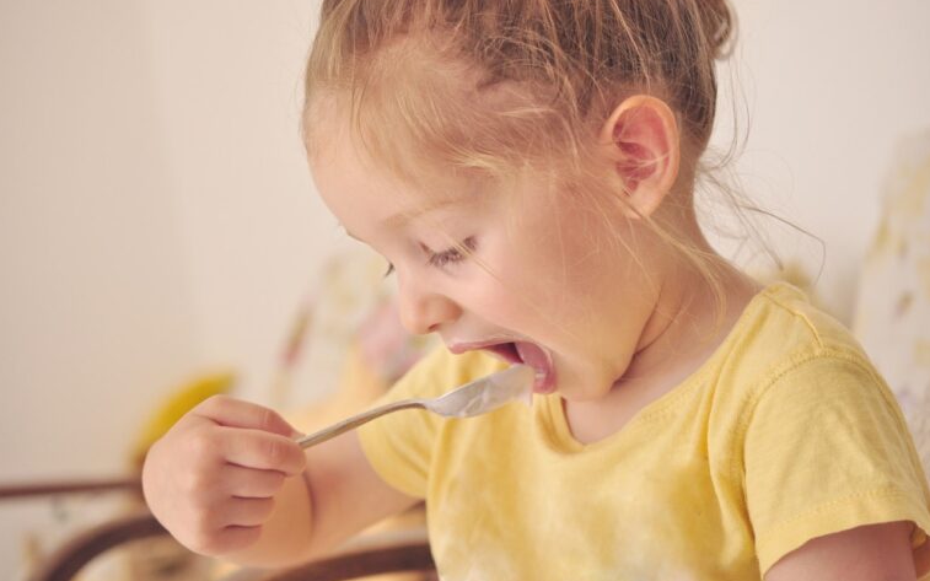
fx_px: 1571
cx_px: 464
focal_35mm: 62
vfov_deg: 21.0
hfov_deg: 33.0
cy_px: 274
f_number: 2.8
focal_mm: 40
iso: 500
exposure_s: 1/250
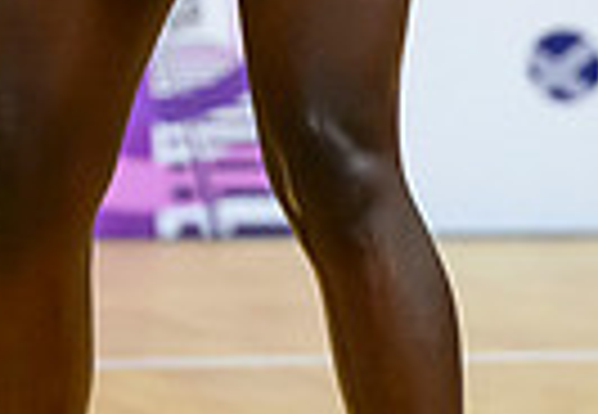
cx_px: -382
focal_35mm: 1031
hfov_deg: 2.0
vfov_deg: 1.4
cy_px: -501
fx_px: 17325
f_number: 3.5
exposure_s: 1/1000
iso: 5000
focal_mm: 200
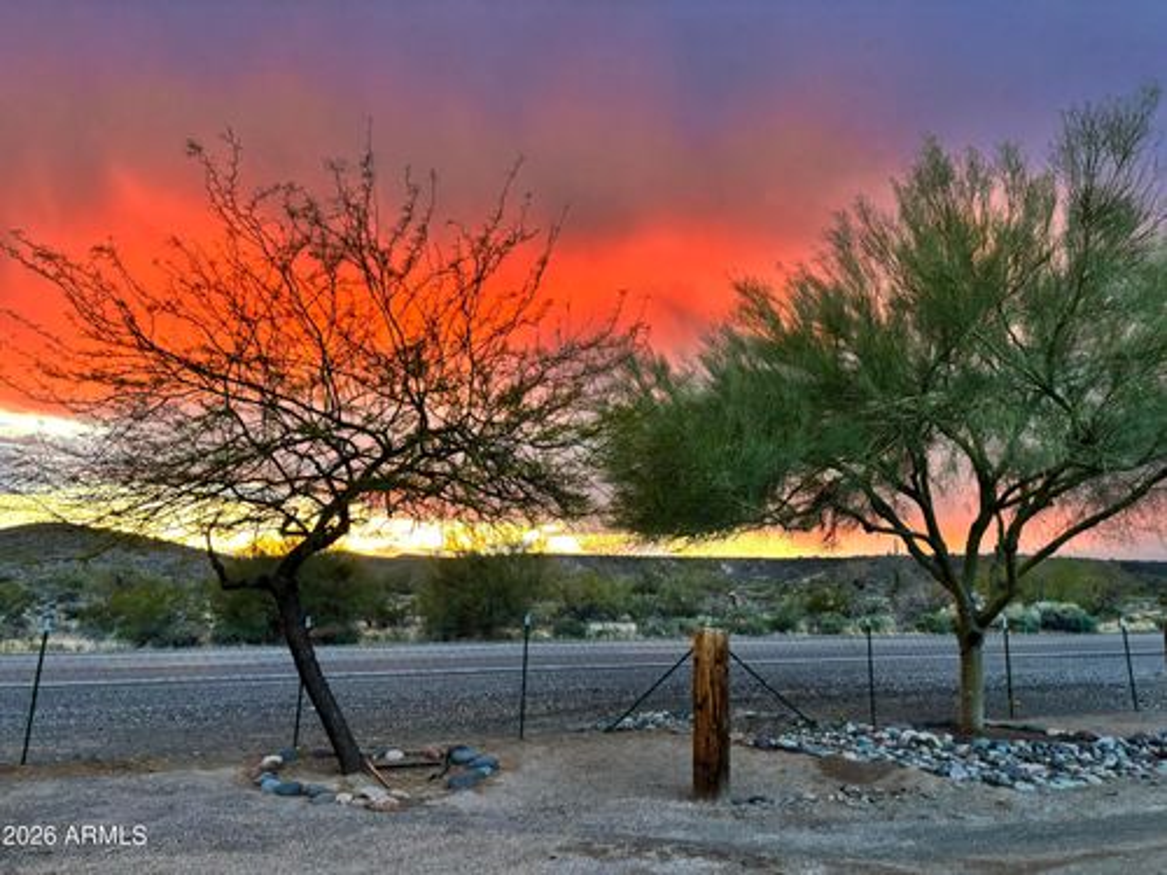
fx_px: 877
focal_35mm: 26
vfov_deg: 53.1
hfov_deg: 67.3
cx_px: 584
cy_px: 438
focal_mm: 5.96
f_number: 1.6
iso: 160
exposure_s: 1/60
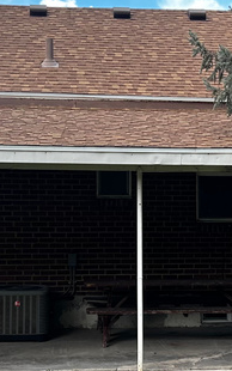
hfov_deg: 14.3
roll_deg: +0.0
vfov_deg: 22.7
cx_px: 169
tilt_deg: -1.3
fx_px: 920
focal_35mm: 91
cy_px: 225
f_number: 1.5
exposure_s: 1/509
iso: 50
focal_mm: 5.7
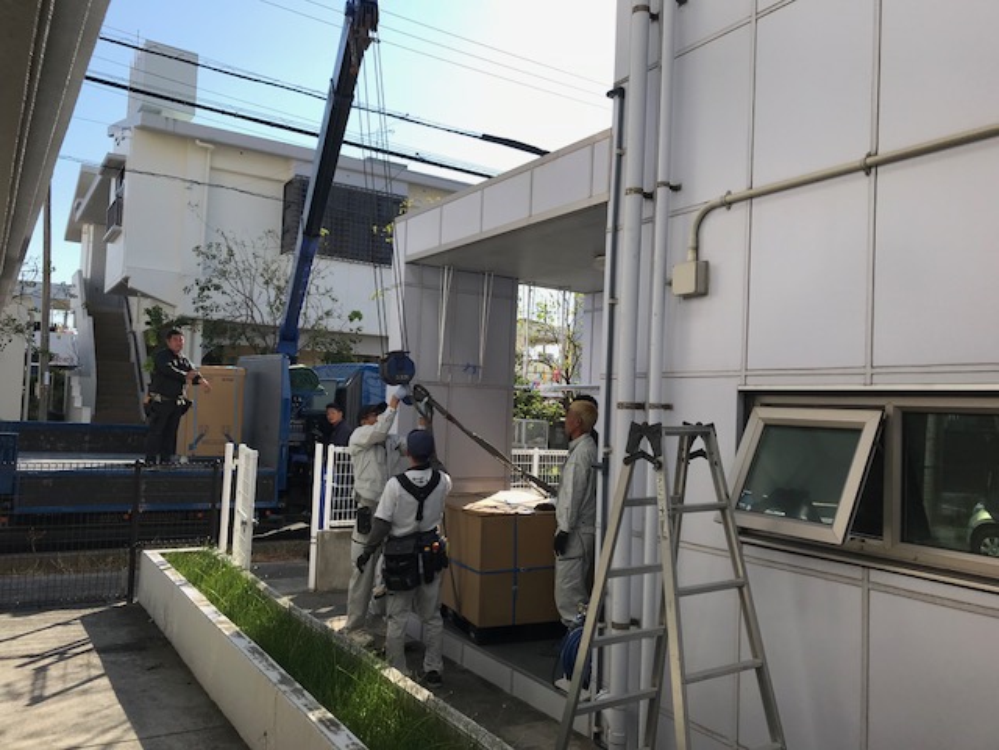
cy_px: 375
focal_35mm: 28
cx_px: 500
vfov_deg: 49.7
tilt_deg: +3.2
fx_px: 808
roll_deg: -3.2
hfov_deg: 63.4
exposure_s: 1/1880
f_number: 1.8
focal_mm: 3.99
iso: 20
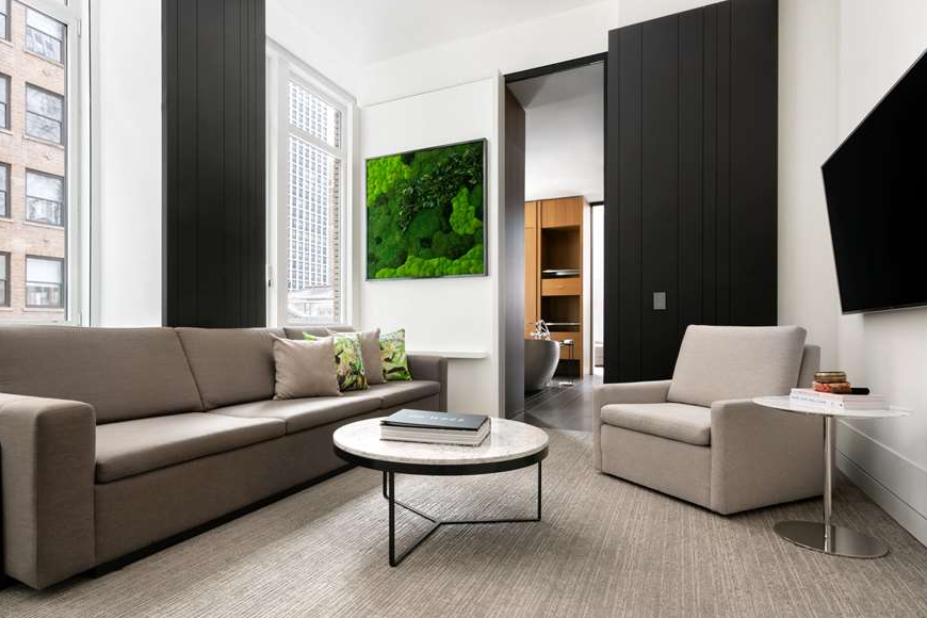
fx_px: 515
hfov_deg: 83.6
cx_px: 404
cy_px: 321
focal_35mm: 20
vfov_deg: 61.9
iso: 100
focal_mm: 17
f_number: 14
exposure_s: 3.2
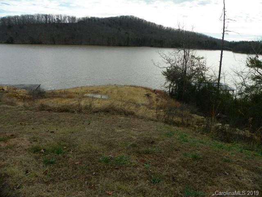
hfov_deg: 67.3
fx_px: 197
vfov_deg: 53.1
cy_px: 98
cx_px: 131
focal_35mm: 26
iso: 64
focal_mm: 4.6
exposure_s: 1/400
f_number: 4.5
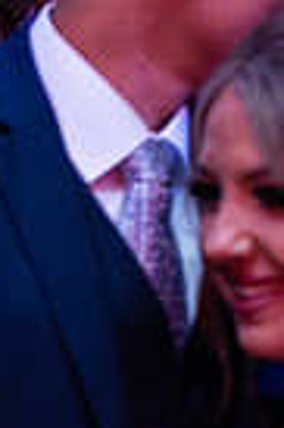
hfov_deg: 5.4
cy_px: 280
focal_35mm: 246
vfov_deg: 8.4
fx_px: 2918
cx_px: -409
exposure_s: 1/160
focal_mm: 58
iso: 500
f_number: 3.5
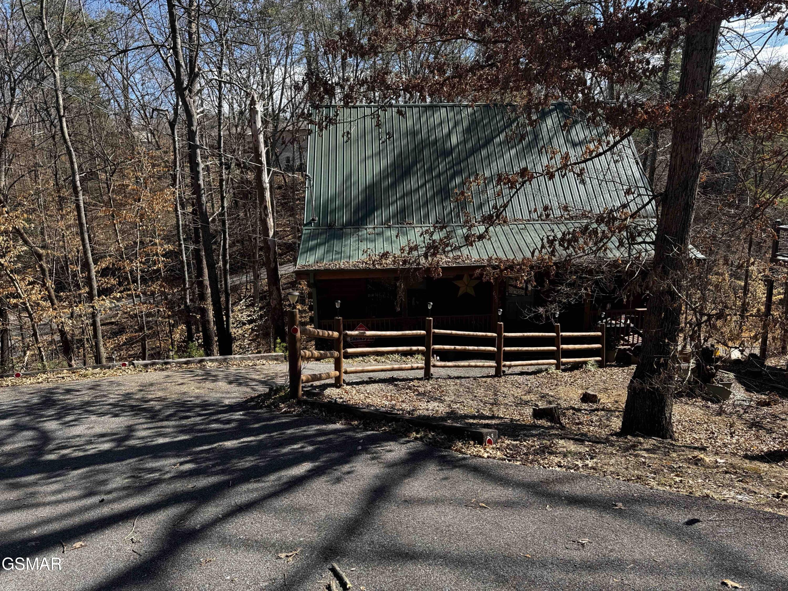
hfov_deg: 71.6
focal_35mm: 24
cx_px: 394
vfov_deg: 56.8
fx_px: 546
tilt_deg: -13.0
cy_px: 296
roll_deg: +0.4
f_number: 1.78
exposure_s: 1/1366
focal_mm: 6.76
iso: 80
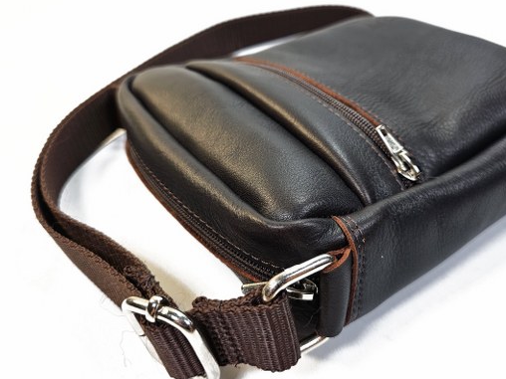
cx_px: 286
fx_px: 424
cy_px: 172
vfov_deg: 48.2
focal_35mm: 29
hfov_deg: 61.4
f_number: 1.7
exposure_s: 1/100
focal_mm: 6.3
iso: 16
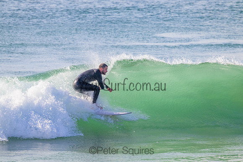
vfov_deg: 1.7
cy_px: 81
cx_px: 122
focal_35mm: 800
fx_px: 5401
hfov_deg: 2.6
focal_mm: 800
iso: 2500
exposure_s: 1/2000
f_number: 11
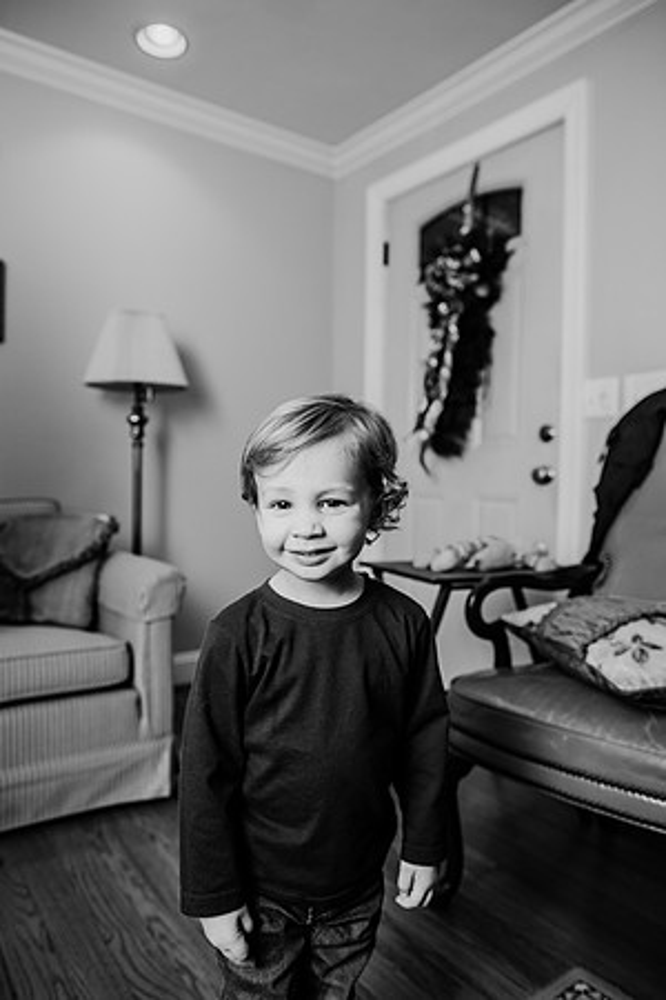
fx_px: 666
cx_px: 333
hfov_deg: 53.1
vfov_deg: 73.7
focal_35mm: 24
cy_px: 500
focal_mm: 24
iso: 100
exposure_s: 1/160
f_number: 3.2
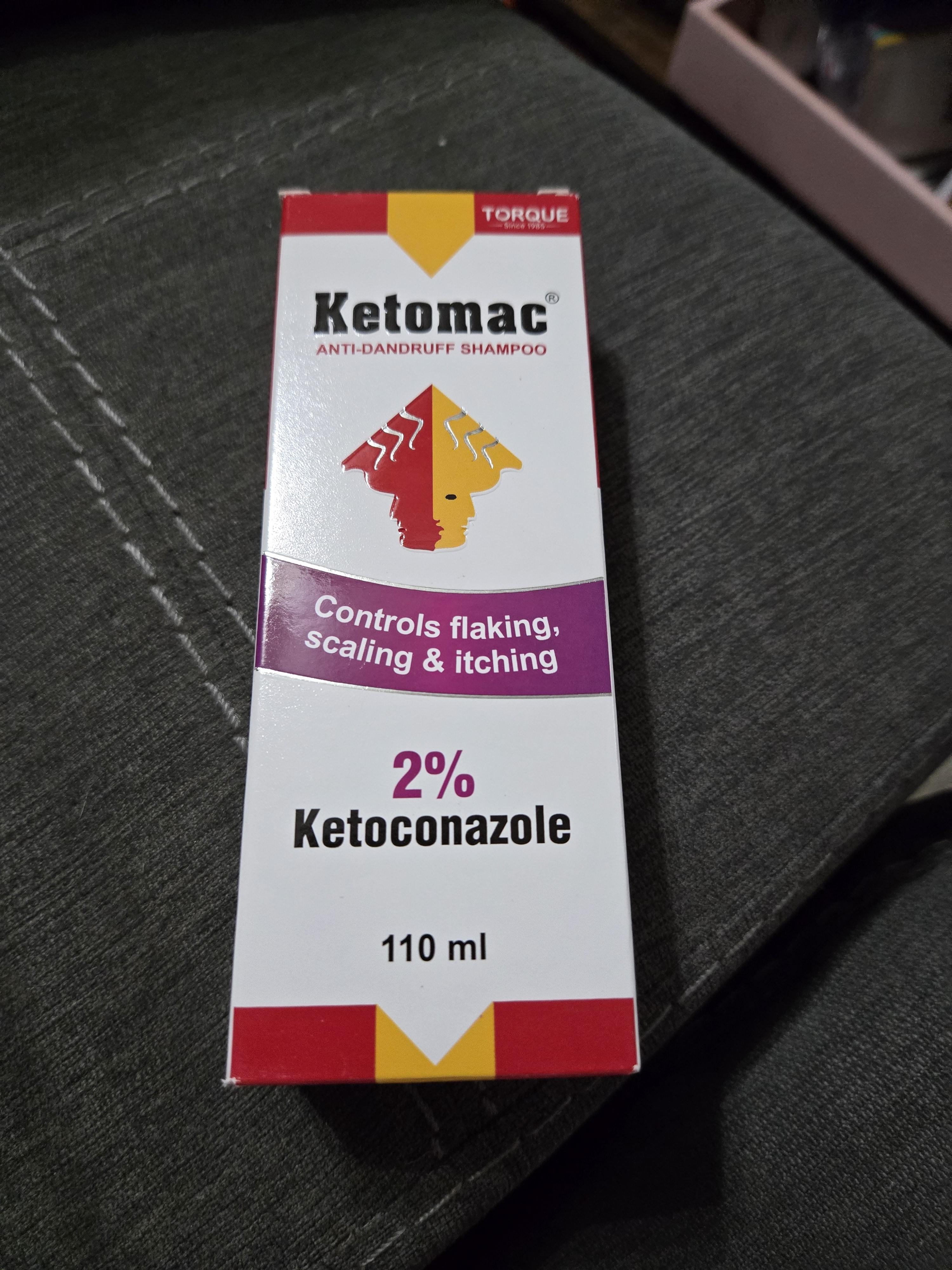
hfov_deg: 58.9
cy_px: 635
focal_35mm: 23
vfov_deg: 73.9
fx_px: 843
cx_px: 476
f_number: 1.8
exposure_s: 1/120
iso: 1000
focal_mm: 5.4
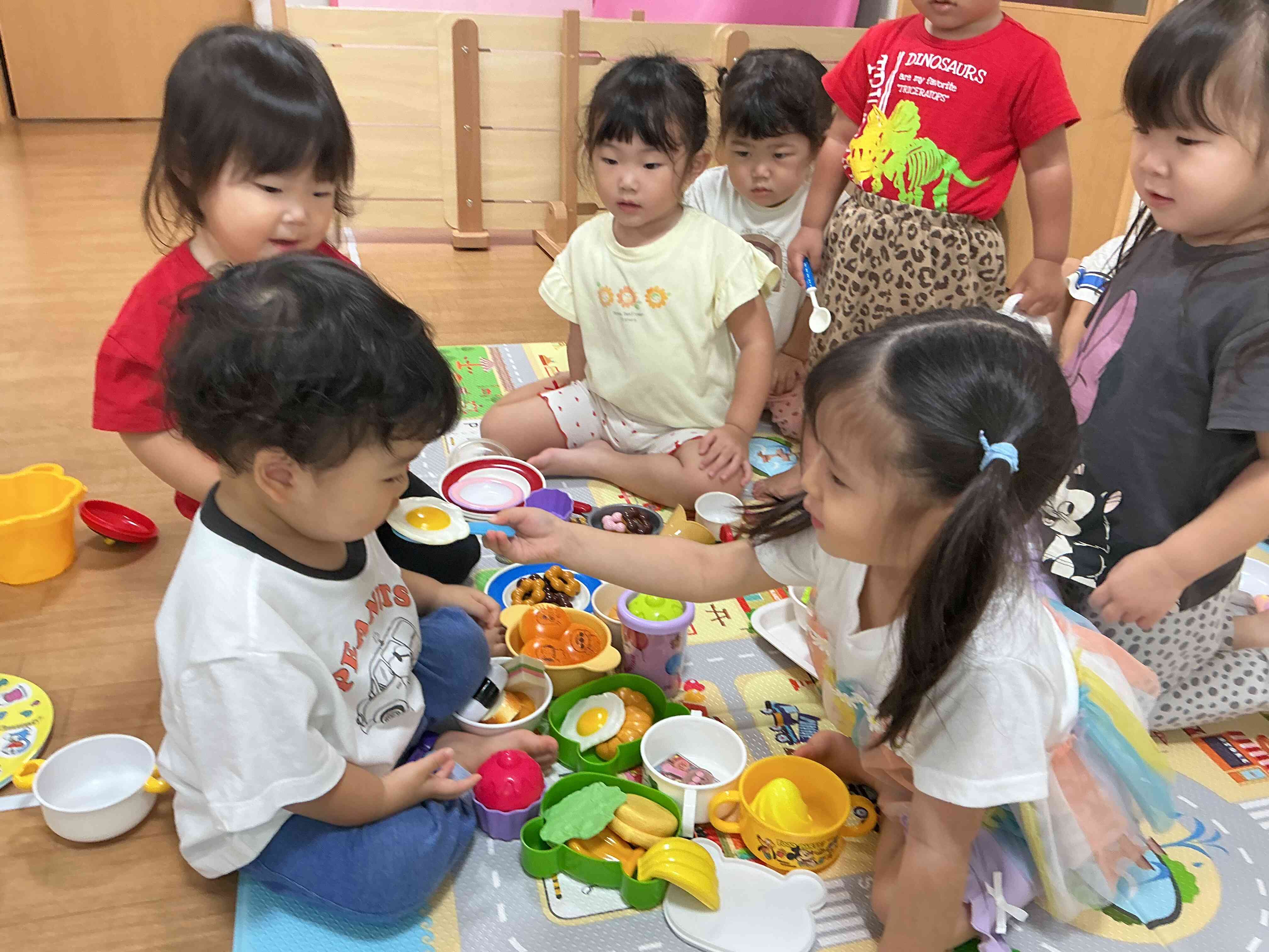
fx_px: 1063
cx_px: 634
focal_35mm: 29
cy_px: 476
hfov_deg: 61.7
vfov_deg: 48.2
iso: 80
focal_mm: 3
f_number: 1.8
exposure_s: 1/60
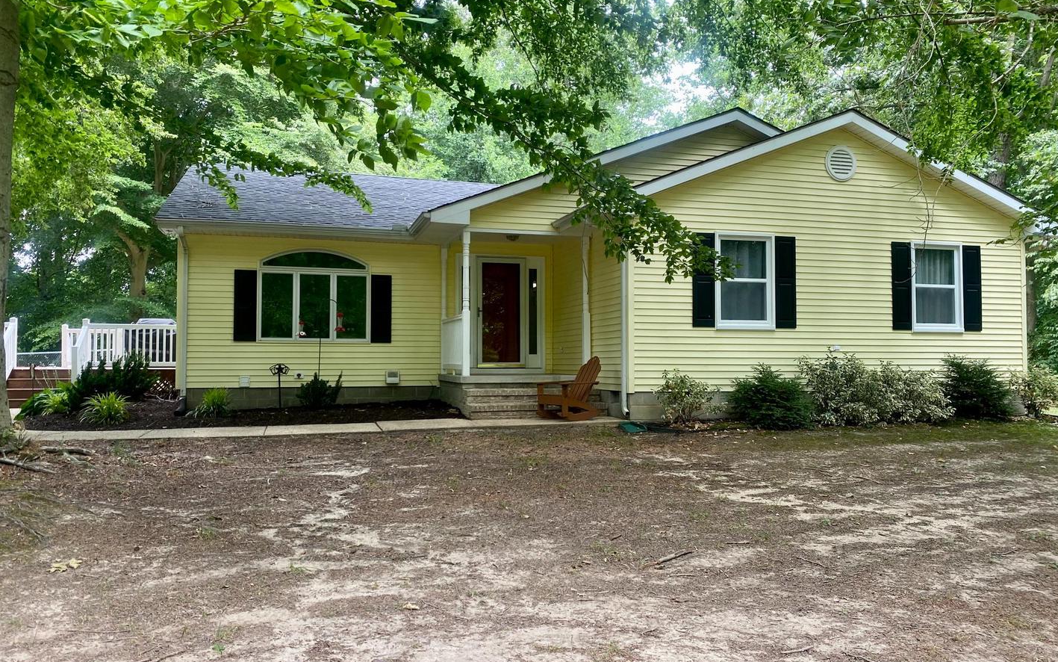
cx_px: 525
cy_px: 346
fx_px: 807
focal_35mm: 28
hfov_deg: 66.5
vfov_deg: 44.5
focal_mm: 4.25
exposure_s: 1/121
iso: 50
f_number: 1.8
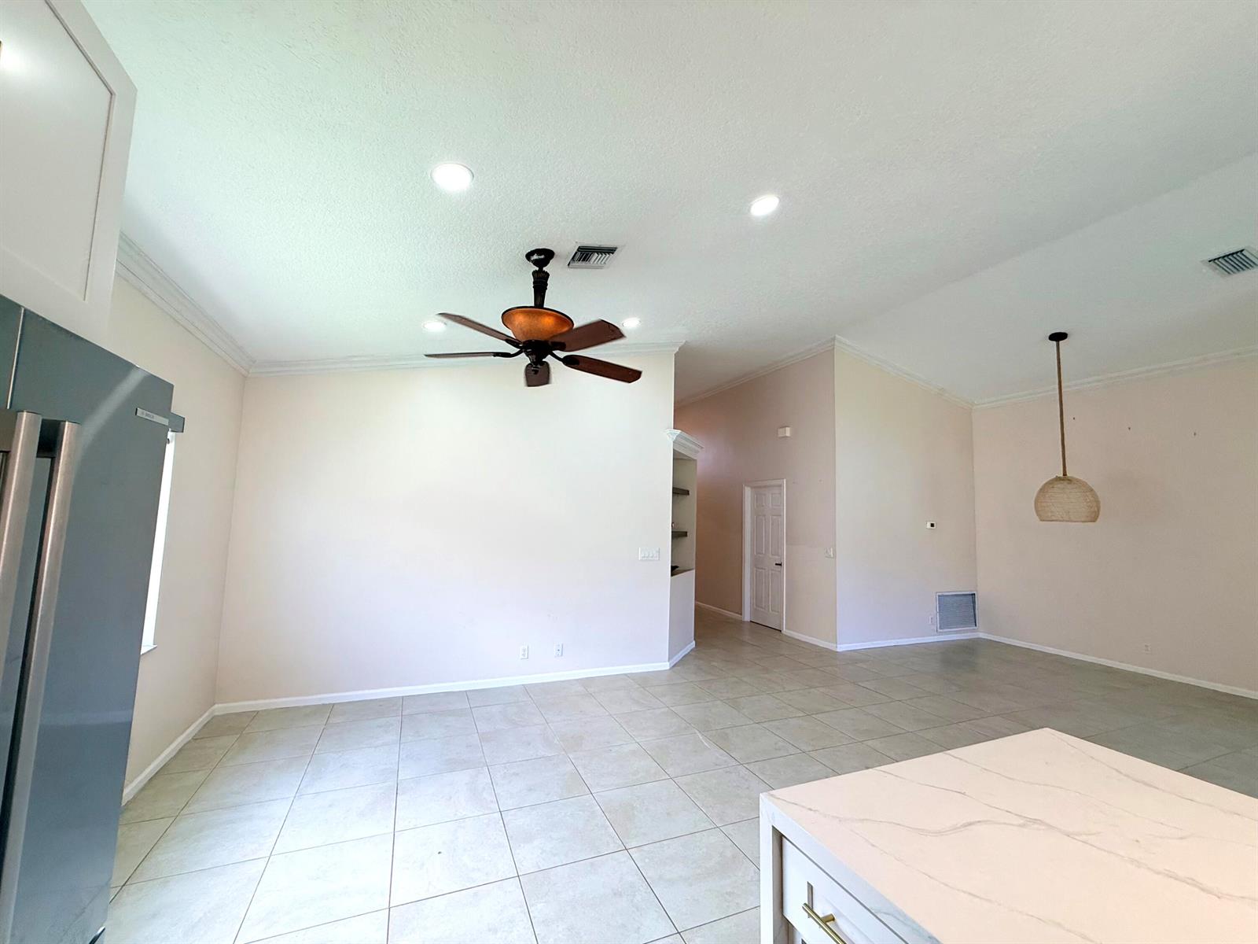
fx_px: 509
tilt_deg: +5.8
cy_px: 472
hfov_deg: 102.1
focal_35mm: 14
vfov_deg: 85.7
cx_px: 629
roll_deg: -1.6
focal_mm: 2.22
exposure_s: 1/120
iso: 80
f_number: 2.2
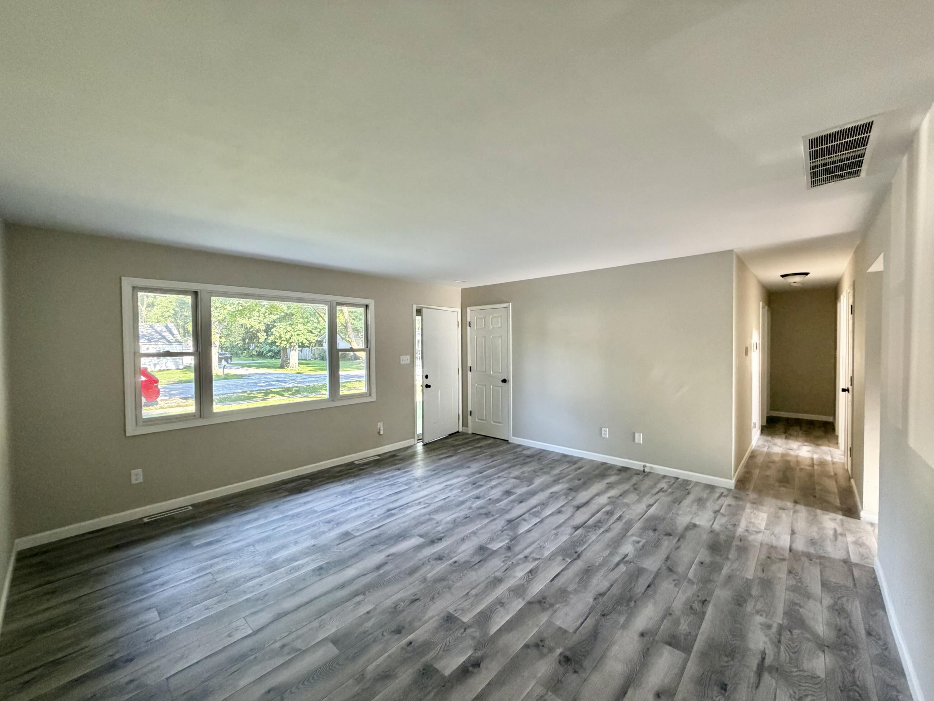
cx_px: 467
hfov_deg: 102.1
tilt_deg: -1.3
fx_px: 378
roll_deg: +0.7
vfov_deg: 85.7
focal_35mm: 14
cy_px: 350
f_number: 2.2
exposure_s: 1/117
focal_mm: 2.22
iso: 320
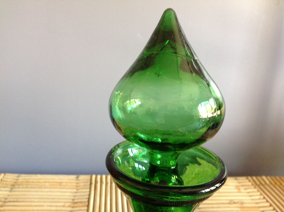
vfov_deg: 40.6
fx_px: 287
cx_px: 142
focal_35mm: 35
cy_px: 106
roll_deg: -4.1
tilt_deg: -14.1
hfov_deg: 52.7
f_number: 2.4
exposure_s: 1/15
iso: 200
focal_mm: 4.28
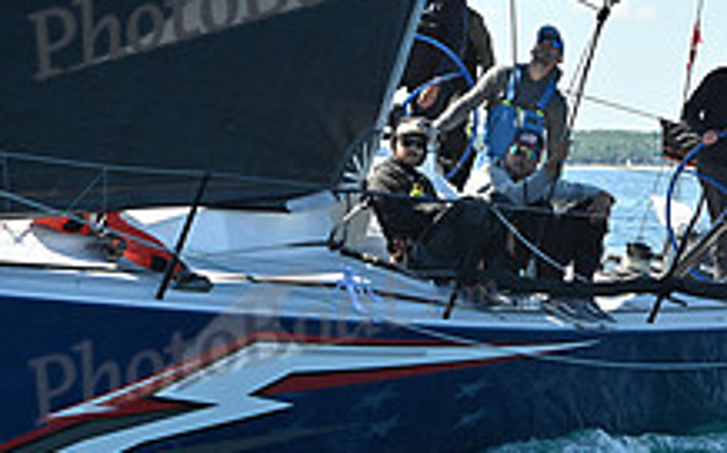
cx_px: 674
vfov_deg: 6.9
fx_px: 3763
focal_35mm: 190
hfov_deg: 11.0
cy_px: 118
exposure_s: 1/1000
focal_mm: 70
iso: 320
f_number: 6.3
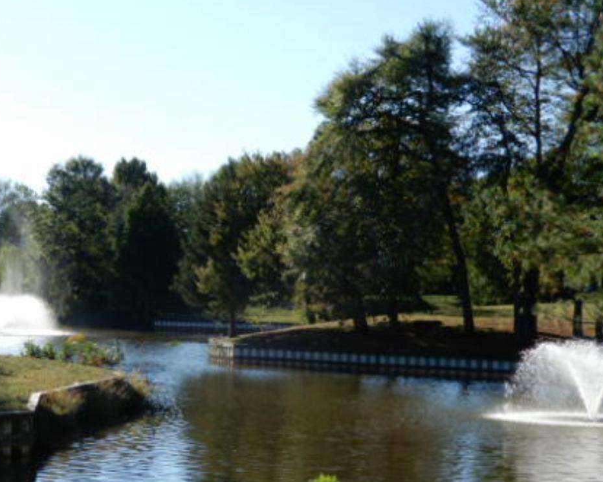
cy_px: 336
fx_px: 1534
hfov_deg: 22.2
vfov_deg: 17.8
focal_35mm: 86
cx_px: 259
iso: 80
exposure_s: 1/400
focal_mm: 10.2
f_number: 4.5
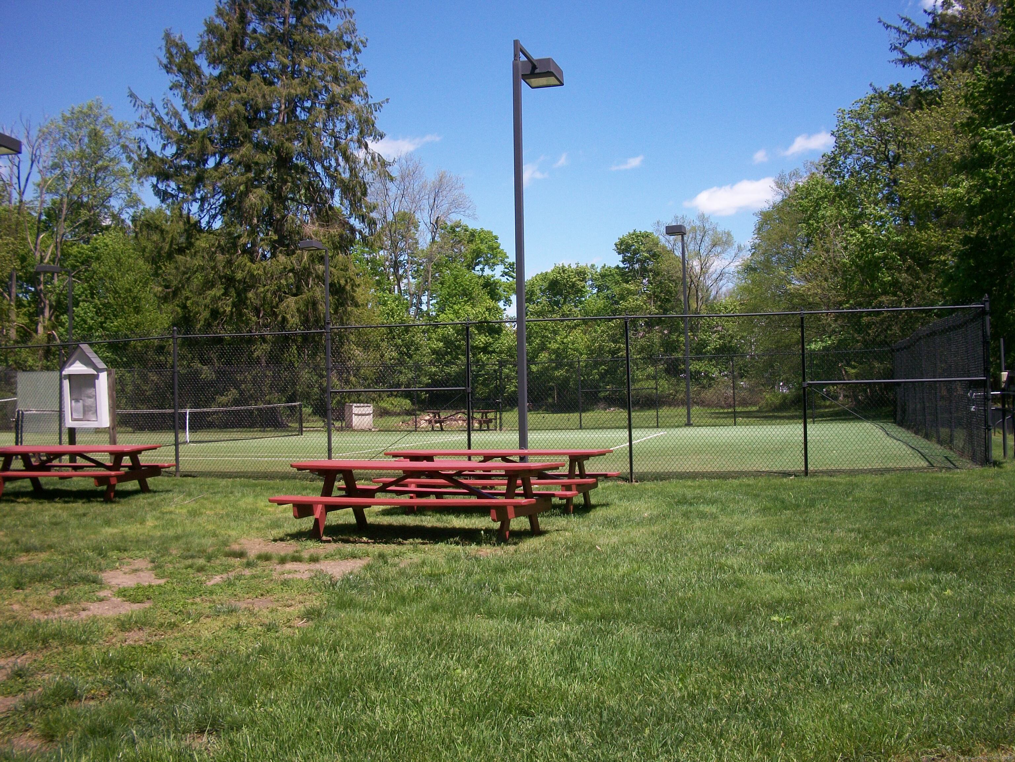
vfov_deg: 40.7
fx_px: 1026
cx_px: 508
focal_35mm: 35
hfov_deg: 52.6
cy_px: 381
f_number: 5.6
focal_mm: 6.3
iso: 80
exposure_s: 1/250
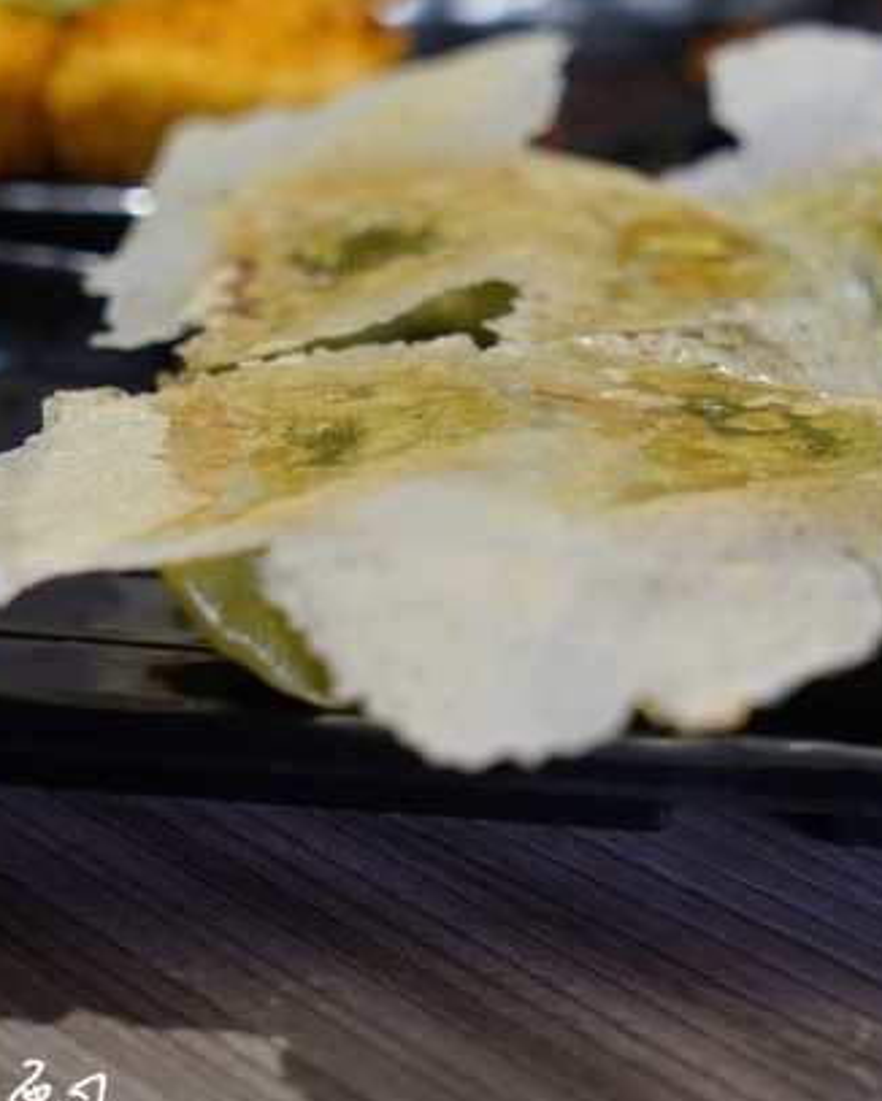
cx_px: 530
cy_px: 499
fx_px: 3065
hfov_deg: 16.4
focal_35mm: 94
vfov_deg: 20.4
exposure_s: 1/60
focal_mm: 51
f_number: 5
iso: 1000
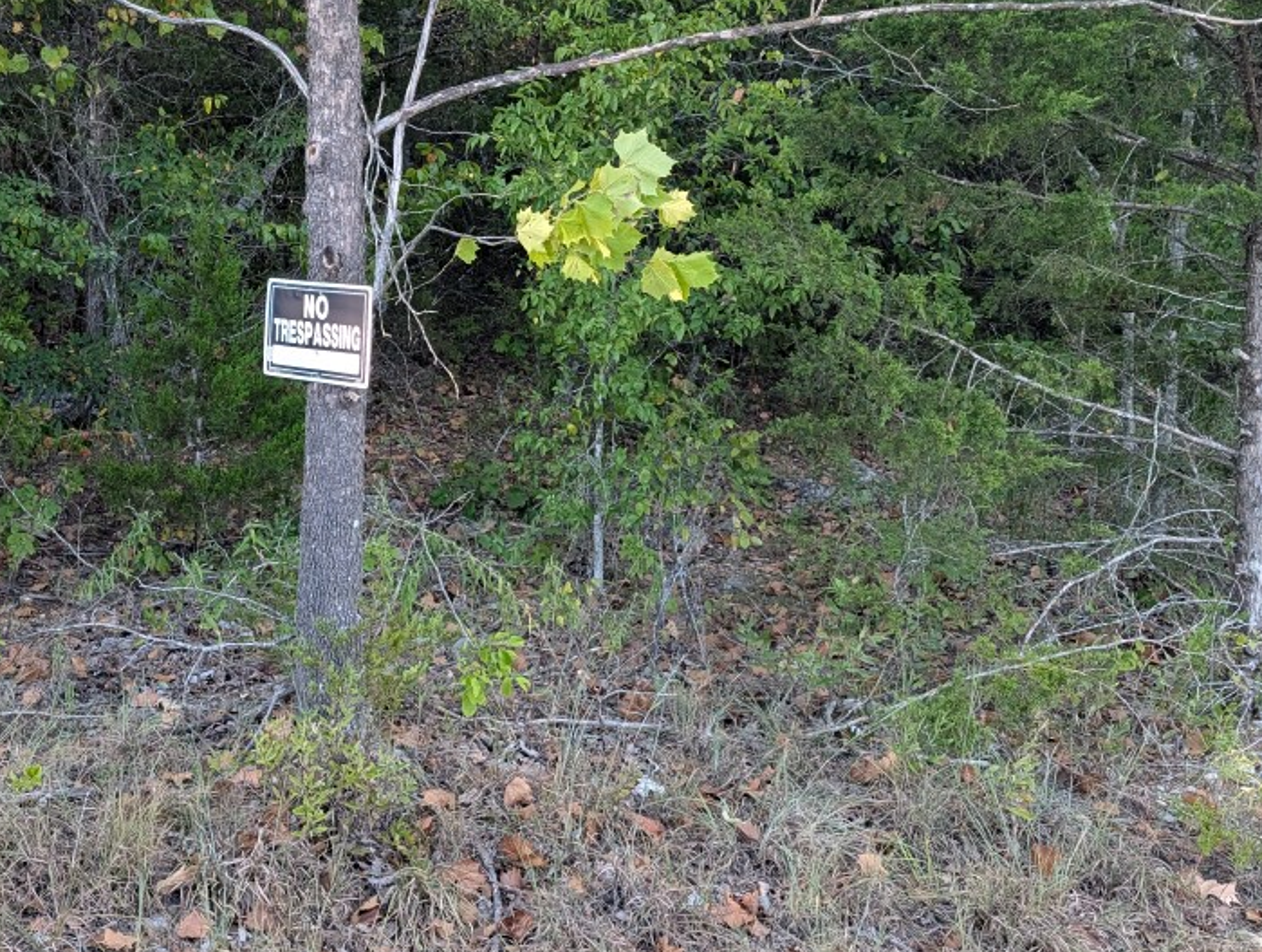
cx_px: 442
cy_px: 397
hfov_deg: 51.8
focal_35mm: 35
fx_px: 1278
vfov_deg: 40.7
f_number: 1.68
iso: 201
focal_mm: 6.9
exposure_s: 1/773
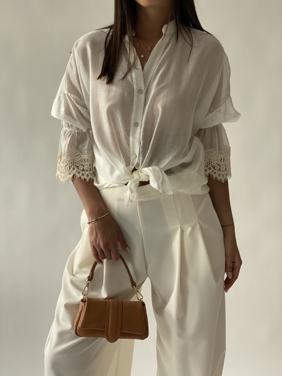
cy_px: 188
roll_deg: -1.2
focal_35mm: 52
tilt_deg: -5.9
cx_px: 141
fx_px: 565
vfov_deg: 36.8
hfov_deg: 28.0
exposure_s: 1/100
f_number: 2
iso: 125
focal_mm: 6
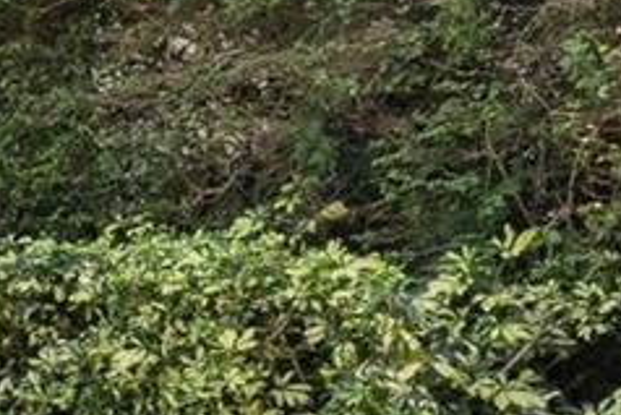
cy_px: -86
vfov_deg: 14.1
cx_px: -945
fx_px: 1622
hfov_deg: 13.8
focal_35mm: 94
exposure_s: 1/15
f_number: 16
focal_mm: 14
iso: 160
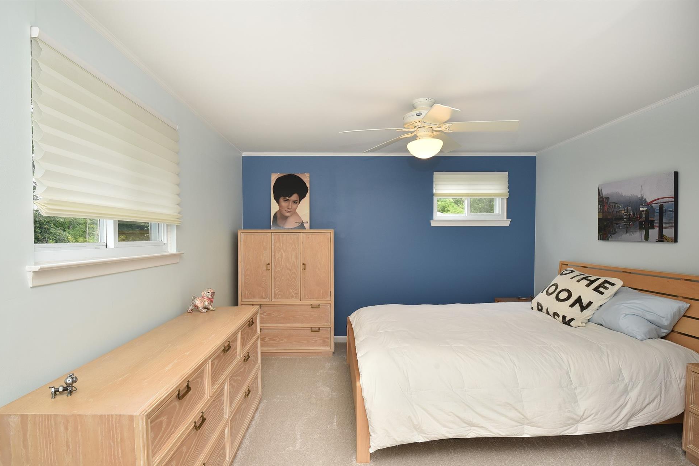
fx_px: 350
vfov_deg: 67.4
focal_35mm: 18
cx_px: 339
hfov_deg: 90.0
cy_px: 246
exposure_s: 1/60
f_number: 9
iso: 800
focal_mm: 17
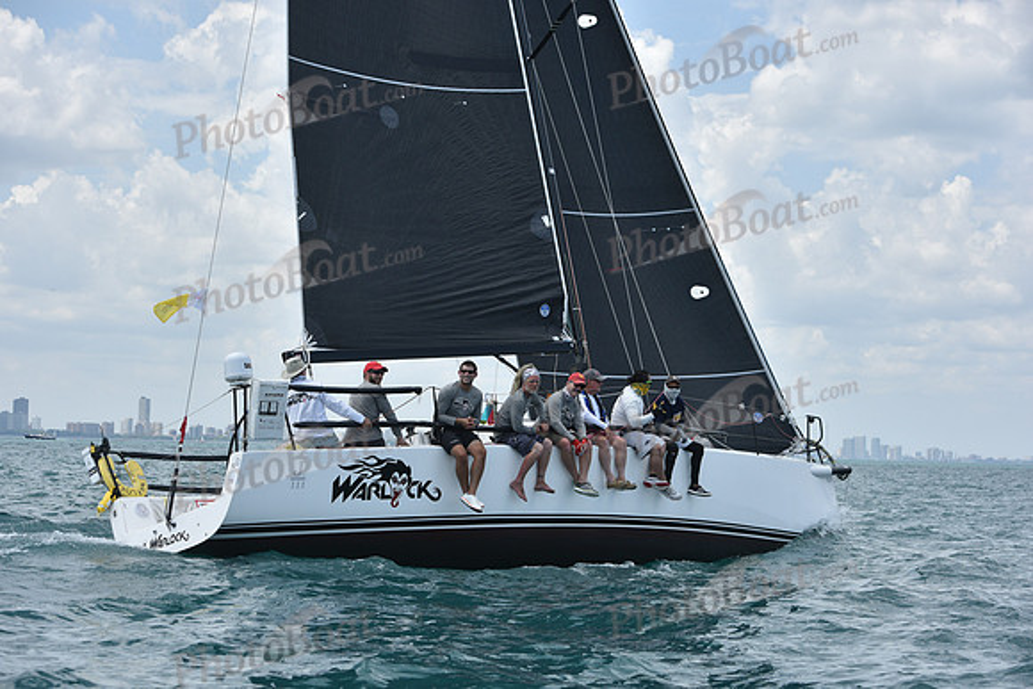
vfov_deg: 13.4
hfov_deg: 20.0
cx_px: 516
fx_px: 2927
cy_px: 344
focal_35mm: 102
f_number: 6.3
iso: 250
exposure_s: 1/1250
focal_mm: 102
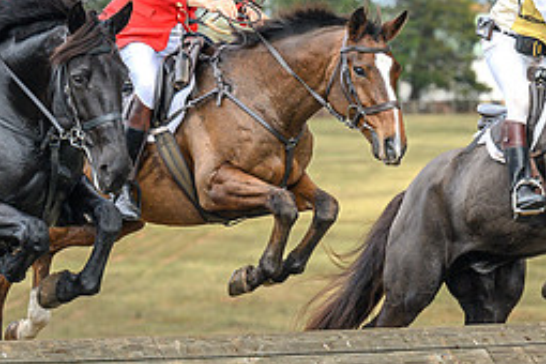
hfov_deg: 6.6
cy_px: 176
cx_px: 342
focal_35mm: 313
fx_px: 4747
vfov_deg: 4.4
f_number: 3.5
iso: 400
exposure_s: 1/800
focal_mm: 110
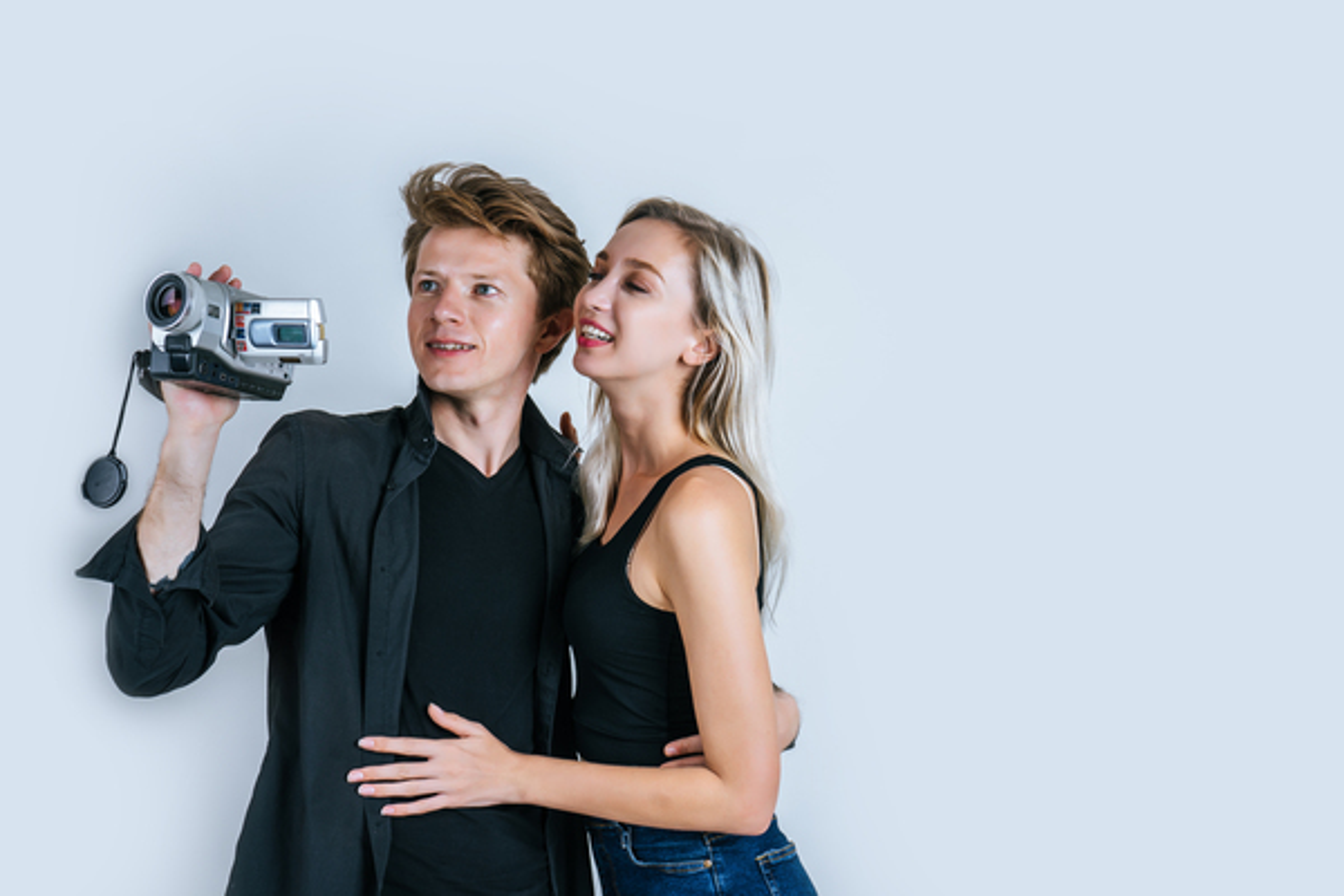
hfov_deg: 39.6
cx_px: 672
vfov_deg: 27.0
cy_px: 448
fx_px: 1867
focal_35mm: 50
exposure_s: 1/100
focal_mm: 50
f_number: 8
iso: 100
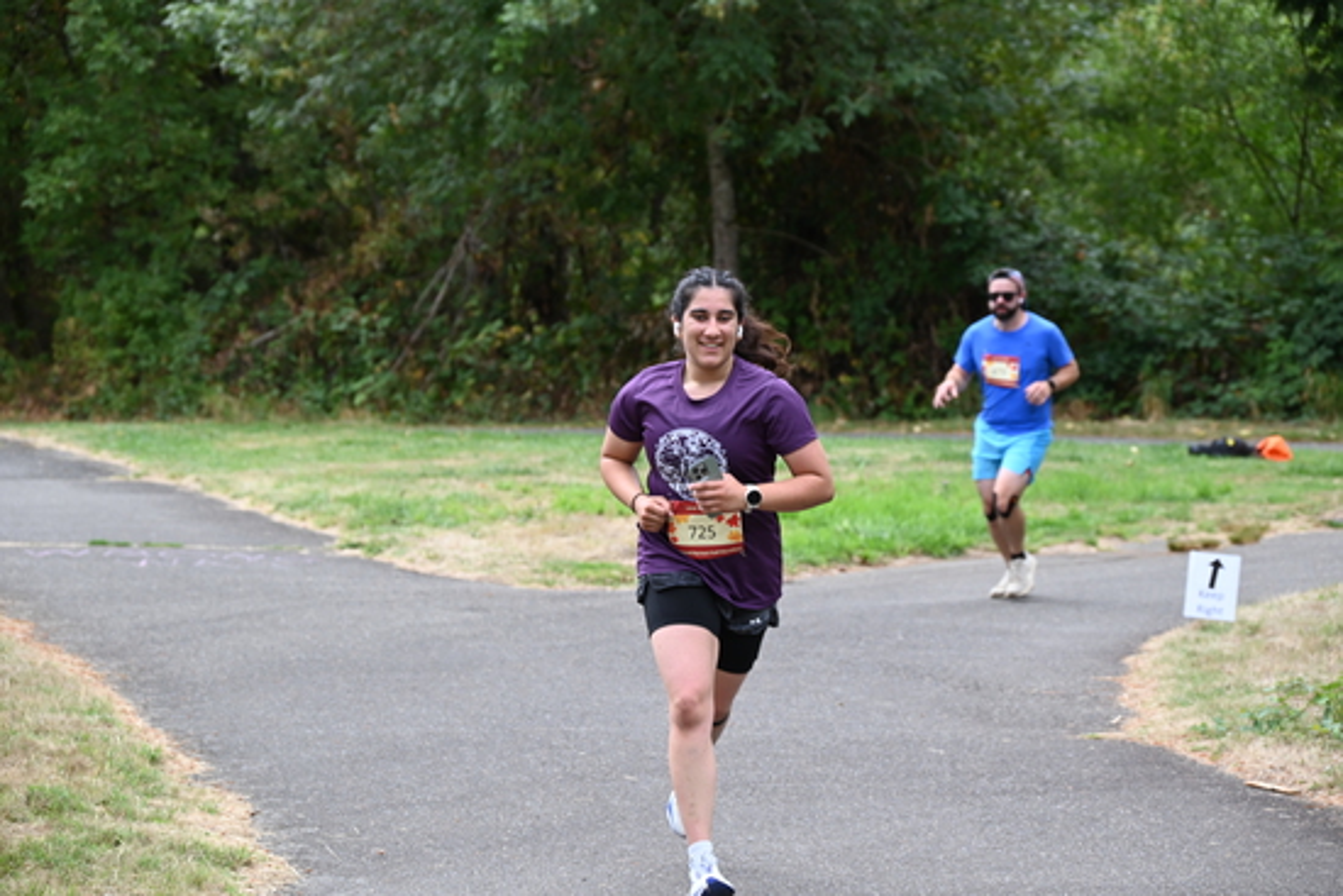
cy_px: 448
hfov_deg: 19.6
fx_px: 3881
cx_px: 672
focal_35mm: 104
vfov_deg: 13.2
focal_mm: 104
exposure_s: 1/250
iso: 360
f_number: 6.3
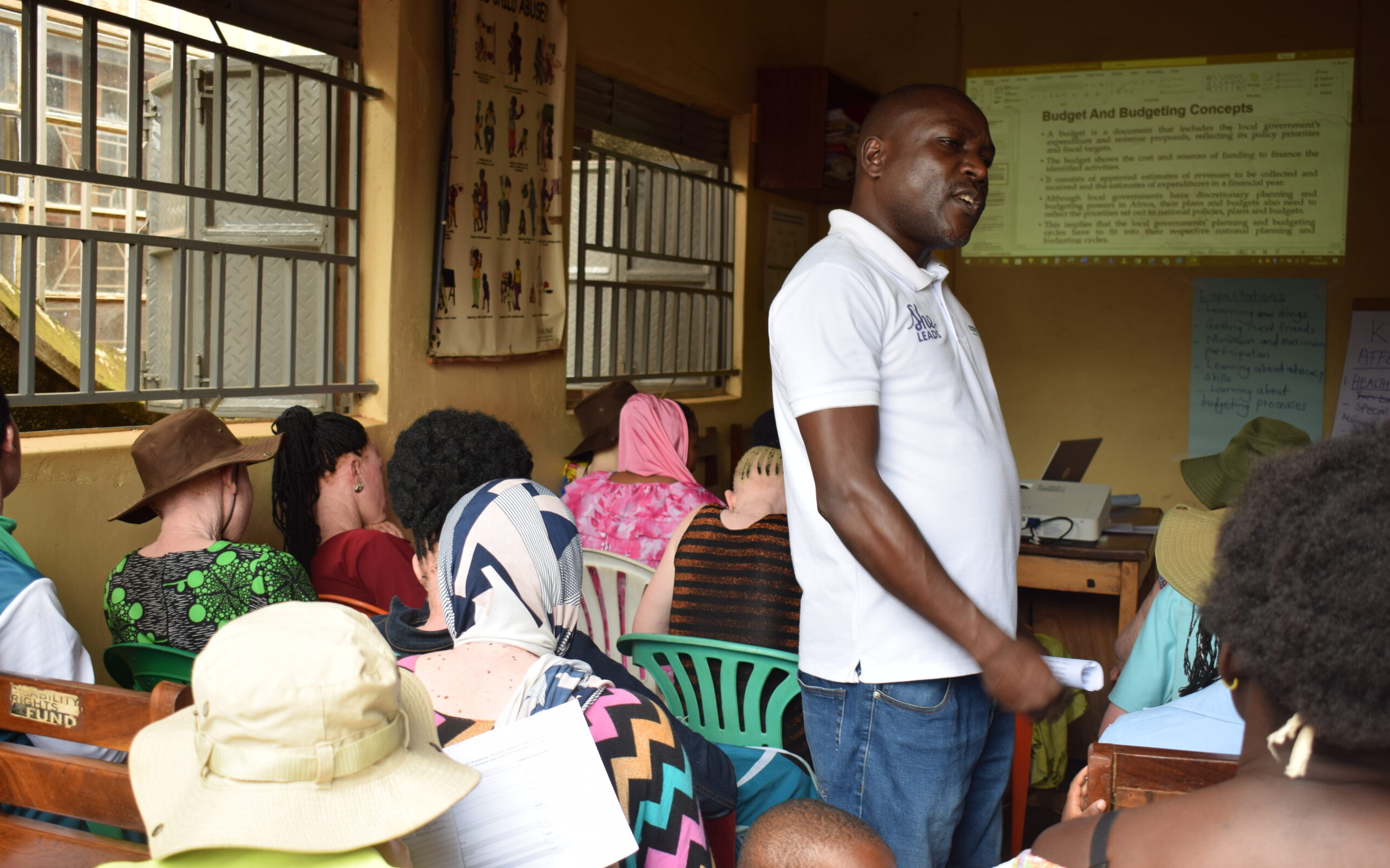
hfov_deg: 47.7
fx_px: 1573
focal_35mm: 42
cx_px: 697
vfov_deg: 30.9
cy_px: 428
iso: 100
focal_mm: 27
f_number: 4
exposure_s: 1/40
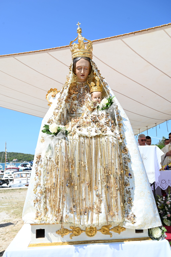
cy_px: 128
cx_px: 86
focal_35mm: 32
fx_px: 231
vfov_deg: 57.9
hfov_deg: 40.6
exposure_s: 1/250
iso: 100
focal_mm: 32.5
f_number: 8
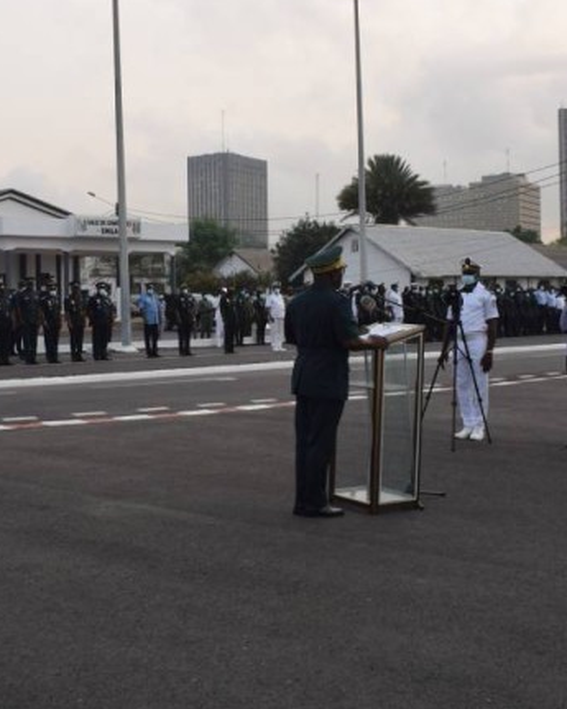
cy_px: 324
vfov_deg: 39.5
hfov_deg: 31.8
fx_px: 986
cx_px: 174
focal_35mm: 47
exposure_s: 1/160
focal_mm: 18
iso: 100
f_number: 6.3
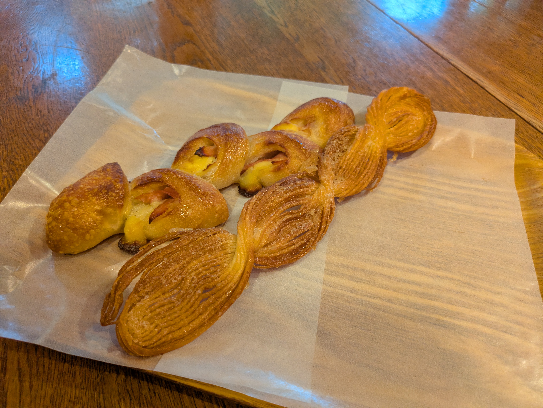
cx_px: 272
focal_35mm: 25
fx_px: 392
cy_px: 204
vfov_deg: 54.9
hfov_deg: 69.4
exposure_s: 1/60
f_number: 1.89
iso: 316
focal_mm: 5.43
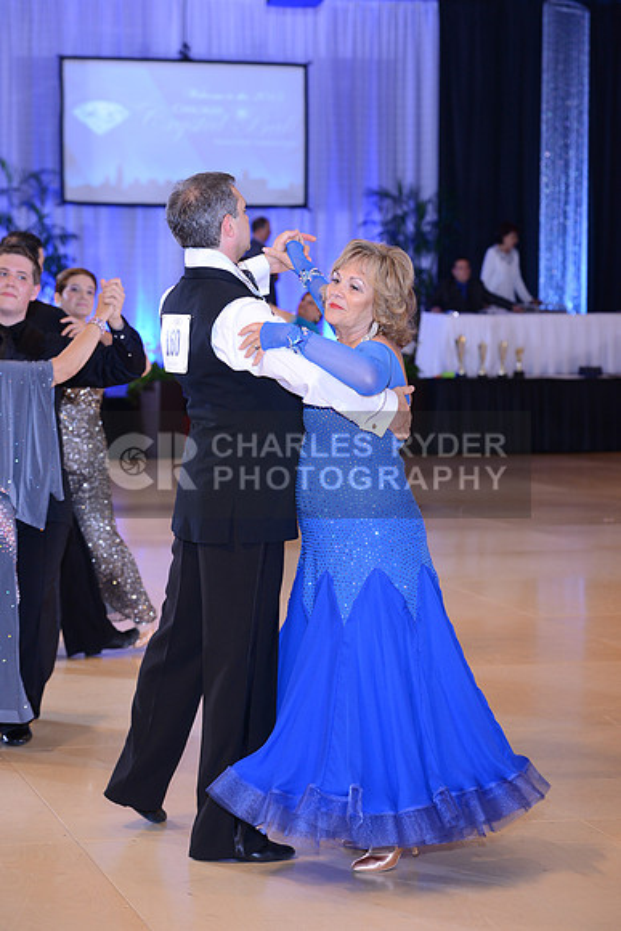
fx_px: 2637
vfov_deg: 20.0
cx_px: 310
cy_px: 466
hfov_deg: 13.4
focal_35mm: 102
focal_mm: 102
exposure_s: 1/250
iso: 1250
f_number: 5
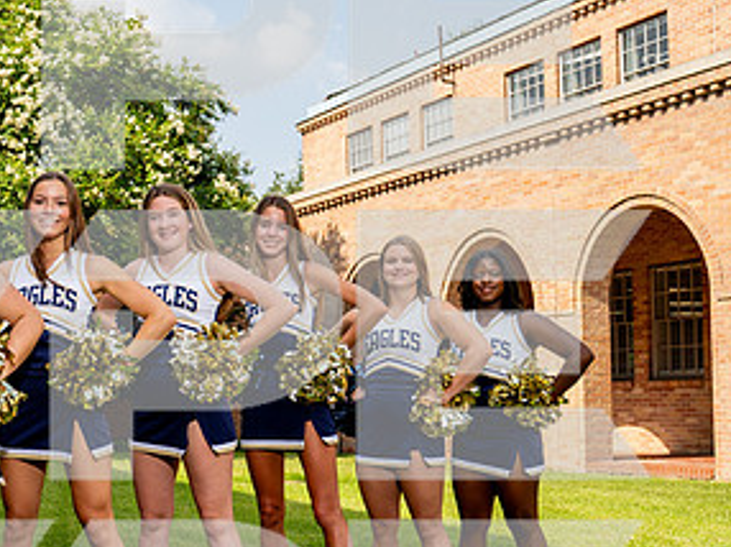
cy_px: 348
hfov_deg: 28.8
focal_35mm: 63
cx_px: 0
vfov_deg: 23.2
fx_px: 1329
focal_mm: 30
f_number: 4
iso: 100
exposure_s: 1/500
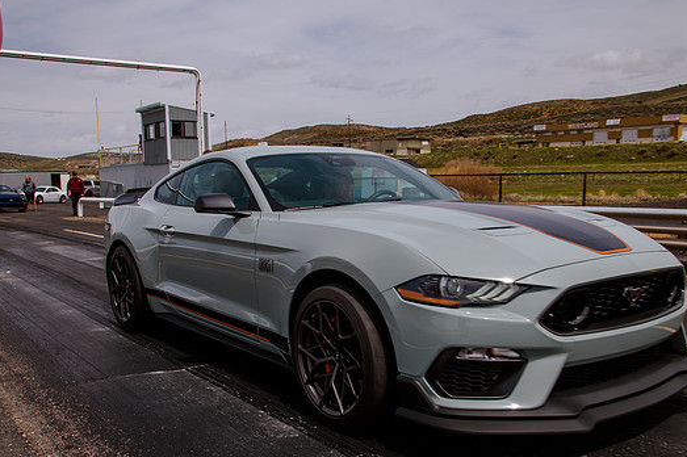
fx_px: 667
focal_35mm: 35
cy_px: 267
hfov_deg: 54.5
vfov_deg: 37.7
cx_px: 335
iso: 200
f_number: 11
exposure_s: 1/400
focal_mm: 28
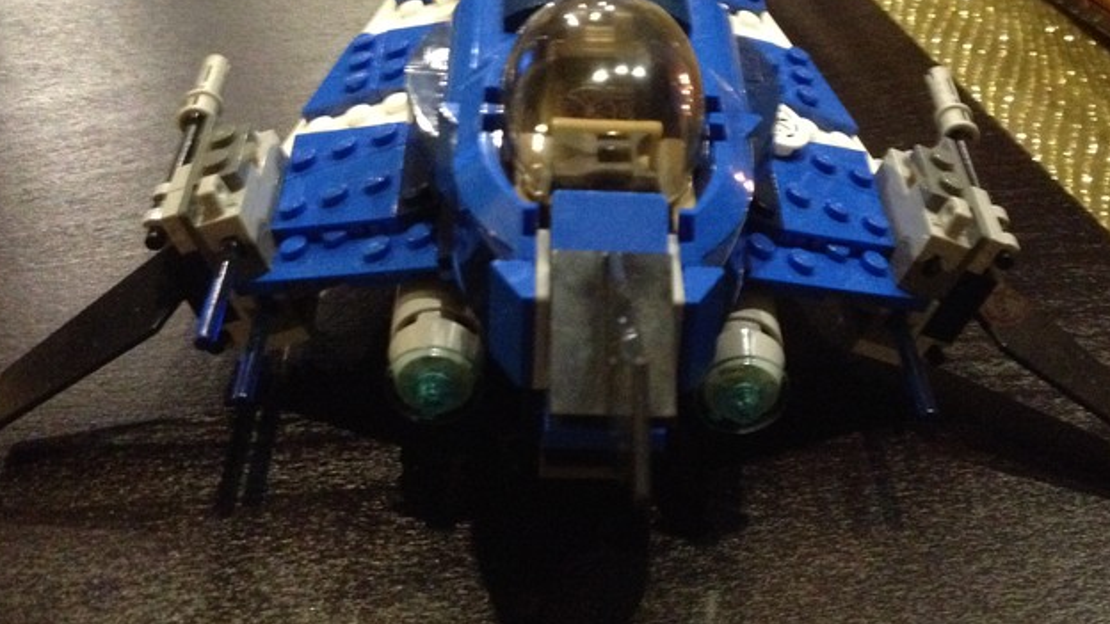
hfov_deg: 37.8
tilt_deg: -38.6
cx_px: 635
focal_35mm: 55
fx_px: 1619
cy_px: 236
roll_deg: -4.4
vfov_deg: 21.8
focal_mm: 4.28
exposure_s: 1/15
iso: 800
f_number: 2.4
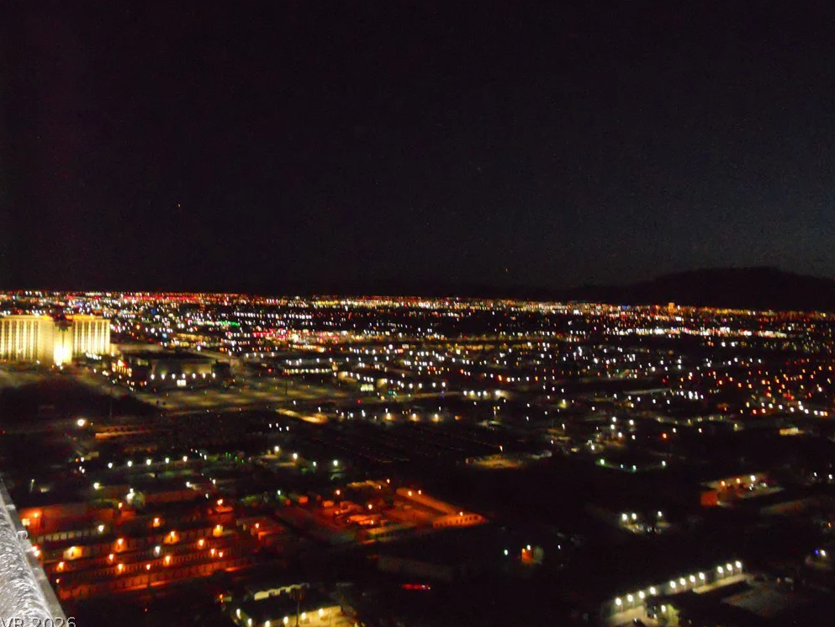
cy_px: 315
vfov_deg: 43.0
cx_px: 415
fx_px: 796
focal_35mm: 33
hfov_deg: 55.3
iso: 1600
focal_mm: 5.8
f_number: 3.5
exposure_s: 1/25
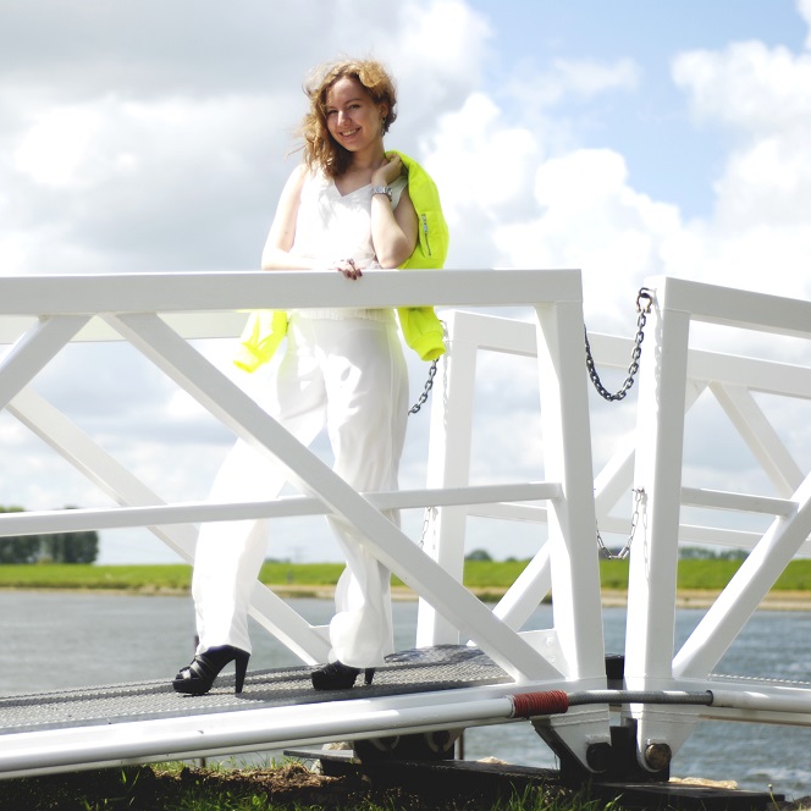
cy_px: 406
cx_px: 257
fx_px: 2545
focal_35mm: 96
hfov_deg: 18.0
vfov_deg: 18.1
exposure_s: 1/4000
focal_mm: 50
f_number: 1.8
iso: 100
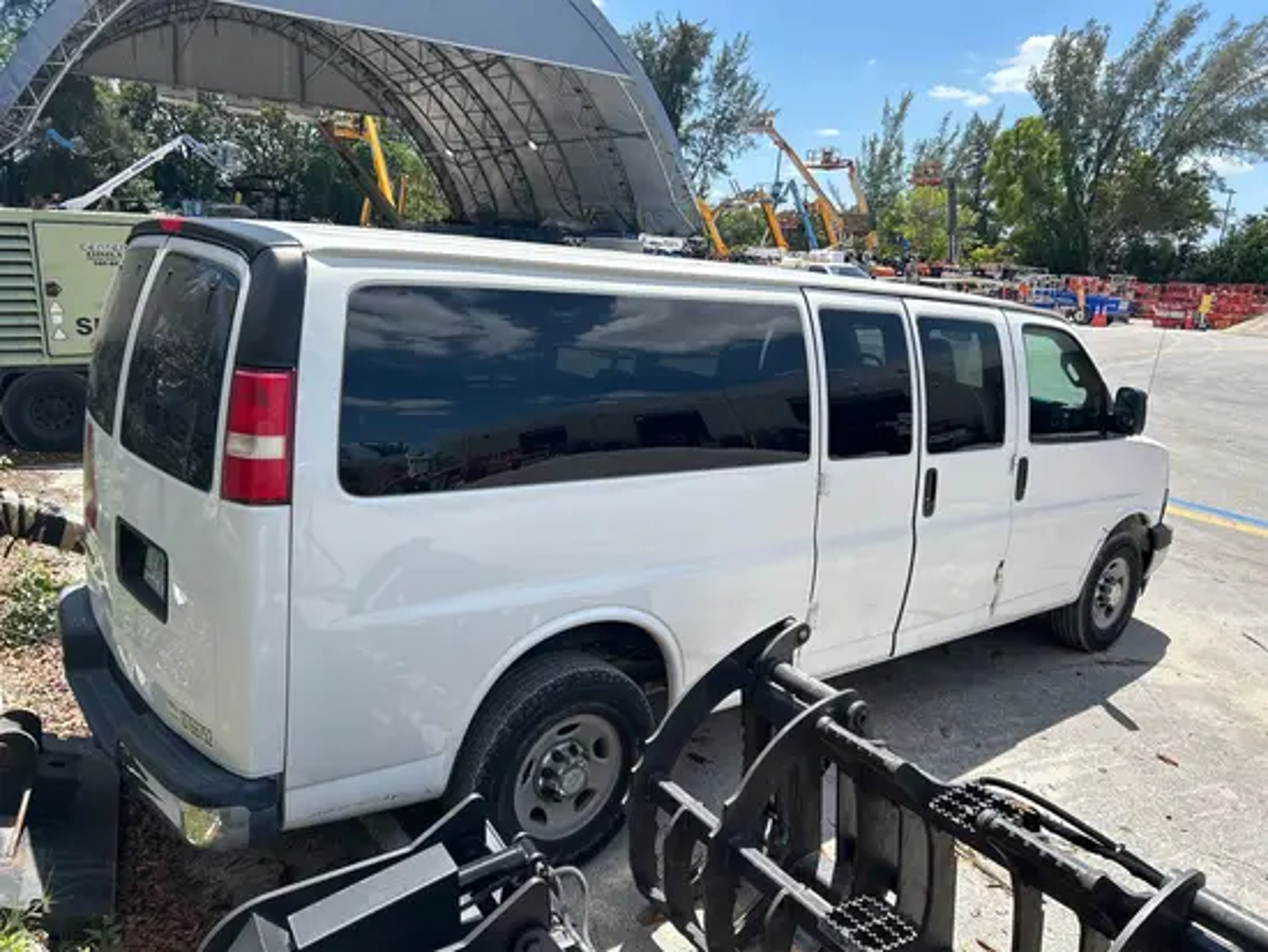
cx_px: 634
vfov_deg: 53.1
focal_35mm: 26
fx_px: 953
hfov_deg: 67.3
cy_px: 476
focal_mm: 5.7
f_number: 1.5
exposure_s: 1/2915
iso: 50
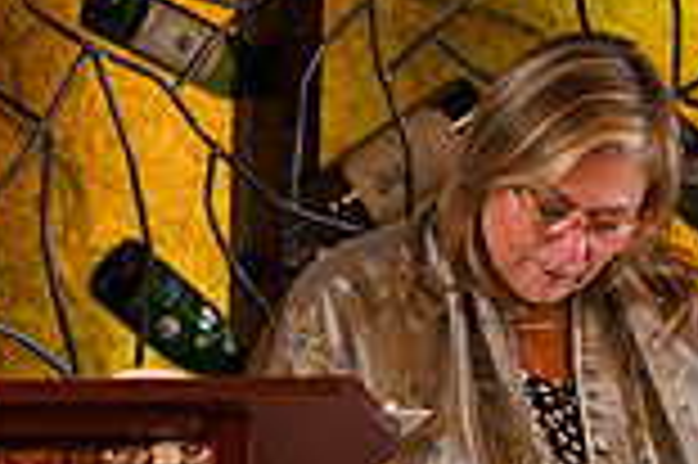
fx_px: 7457
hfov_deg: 5.4
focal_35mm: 385
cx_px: 375
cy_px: 338
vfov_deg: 3.6
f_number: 4
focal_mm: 102
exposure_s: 1/200
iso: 1000
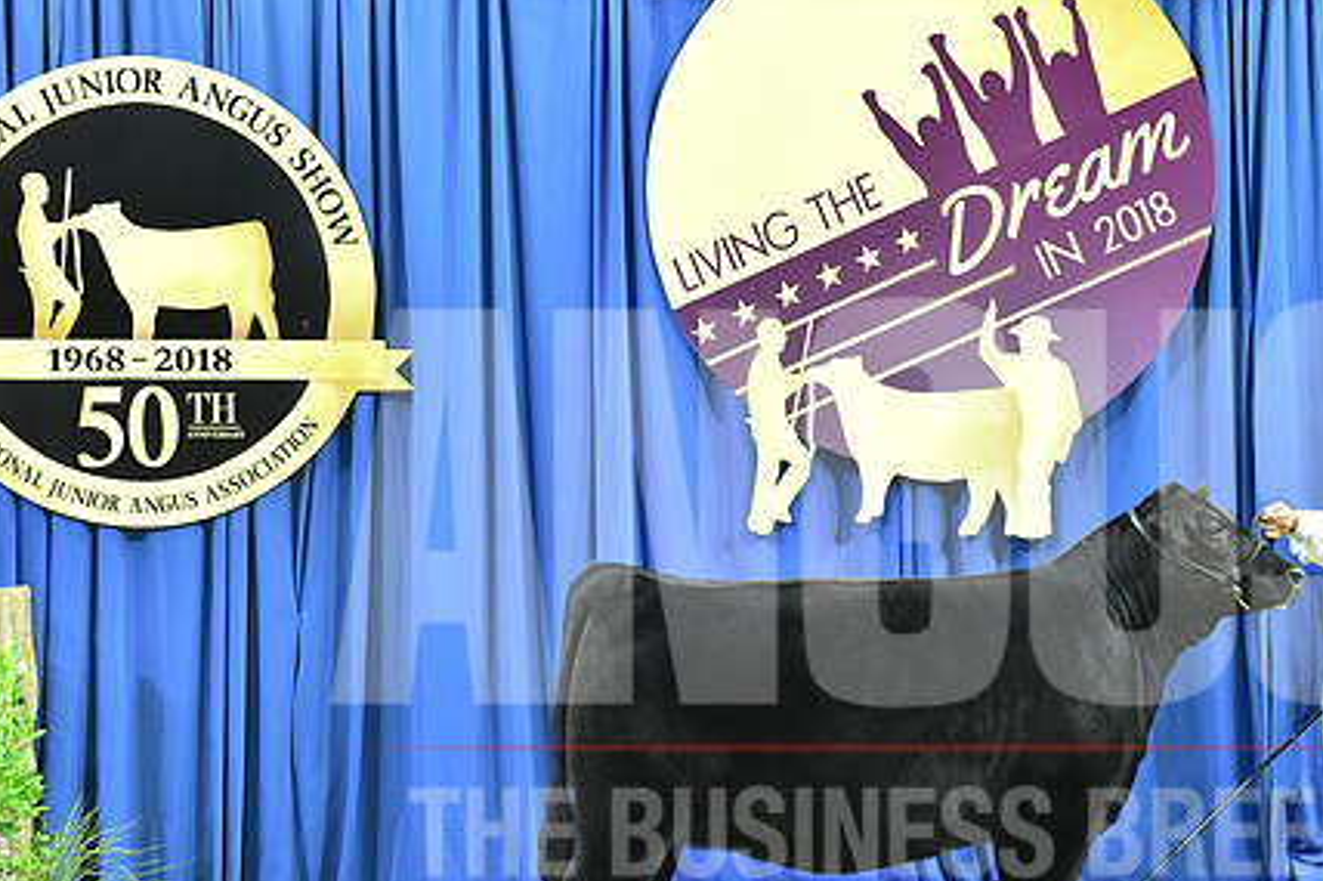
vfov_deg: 20.8
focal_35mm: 65
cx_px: 890
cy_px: 587
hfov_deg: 30.7
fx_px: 2388
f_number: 5
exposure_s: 1/160
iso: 3200
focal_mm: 48
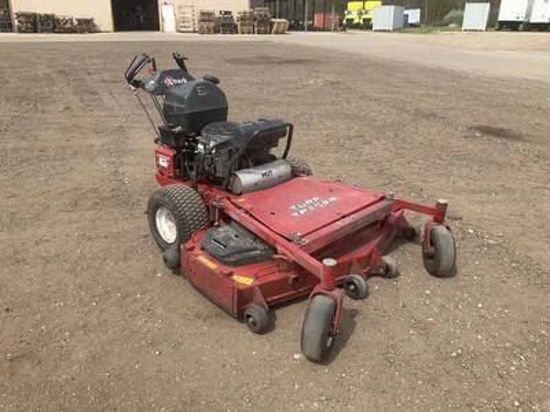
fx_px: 461
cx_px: 275
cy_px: 206
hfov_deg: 61.7
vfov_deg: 48.2
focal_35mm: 29
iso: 25
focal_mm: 3
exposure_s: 1/1342
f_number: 1.8
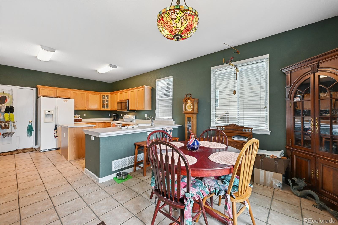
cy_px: 112
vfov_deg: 77.3
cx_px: 169
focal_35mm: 15
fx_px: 141
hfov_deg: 100.4
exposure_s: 1/13
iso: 800
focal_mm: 15
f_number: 11
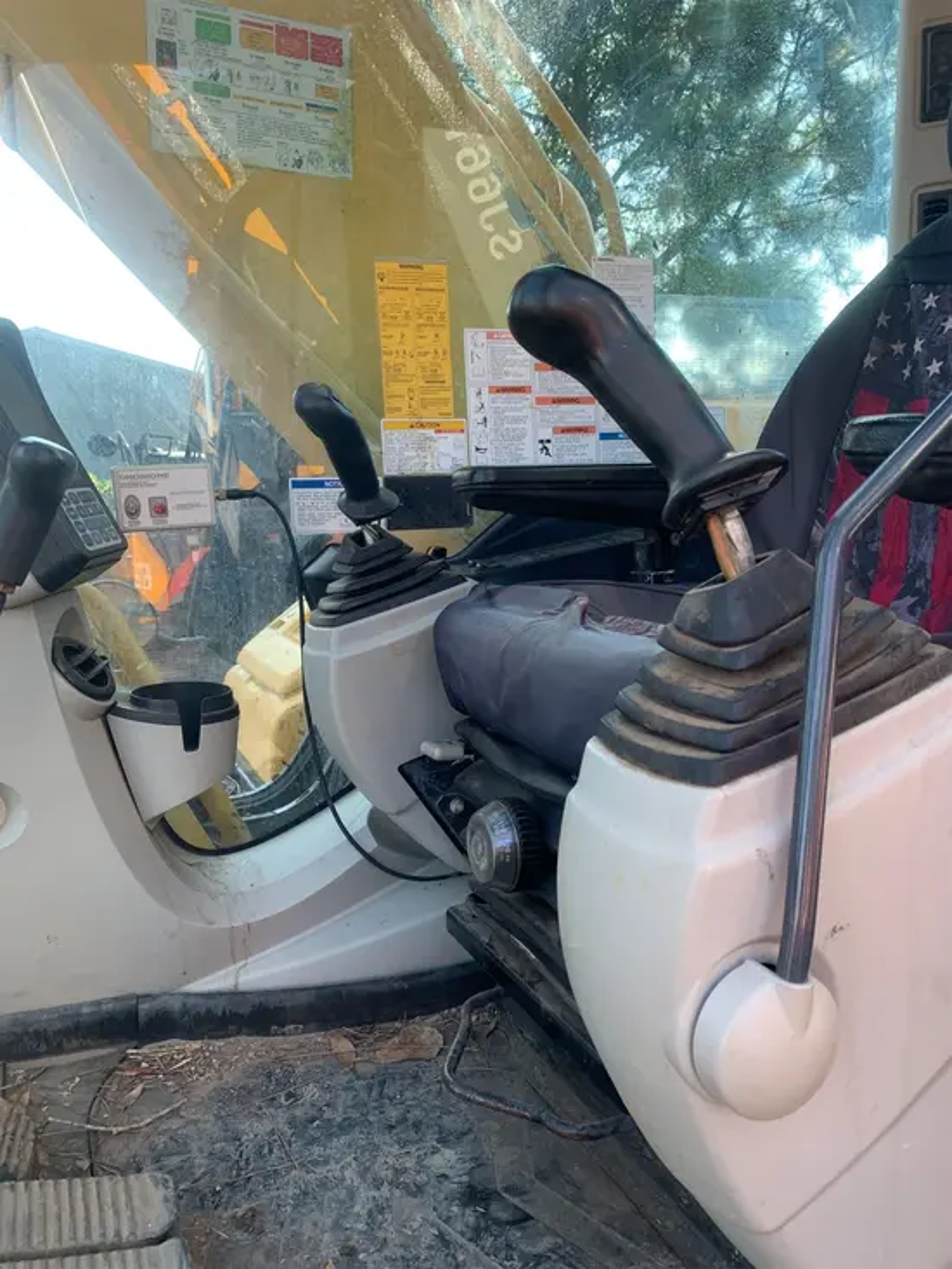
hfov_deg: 53.1
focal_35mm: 26
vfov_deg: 67.3
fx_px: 953
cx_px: 476
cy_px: 634
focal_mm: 4.25
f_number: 1.8
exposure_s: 1/139
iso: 25
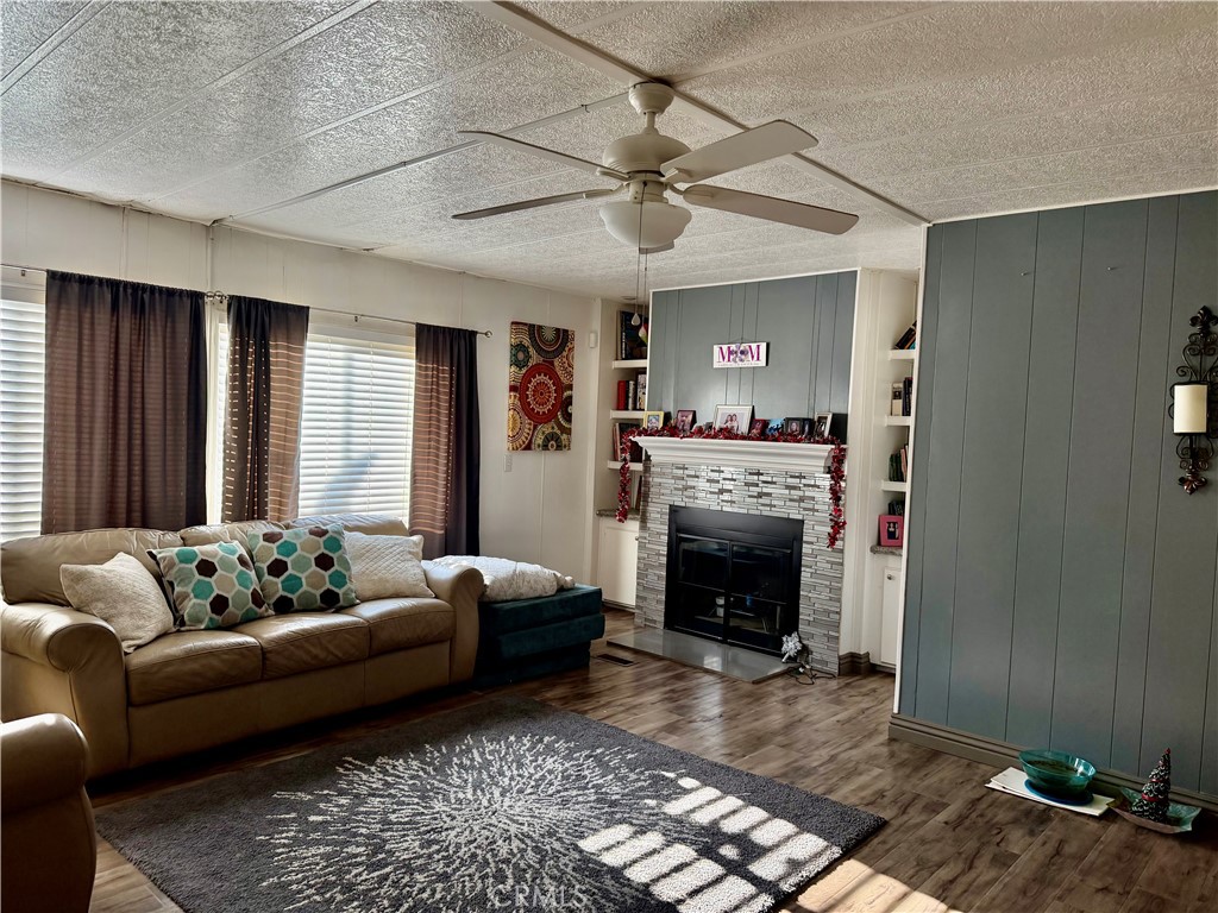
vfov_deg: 56.8
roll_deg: -2.4
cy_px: 456
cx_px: 609
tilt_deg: -3.1
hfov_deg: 71.6
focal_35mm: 24
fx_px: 844
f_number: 1.78
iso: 200
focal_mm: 6.76
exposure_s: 1/112
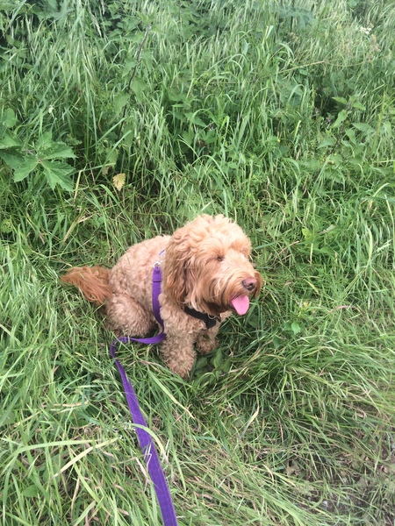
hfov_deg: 48.2
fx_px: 441
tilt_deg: -40.4
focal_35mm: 29
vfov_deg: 61.7
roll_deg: -0.4
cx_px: 198
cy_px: 263
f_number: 2.2
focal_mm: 4.15
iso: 32
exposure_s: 1/277
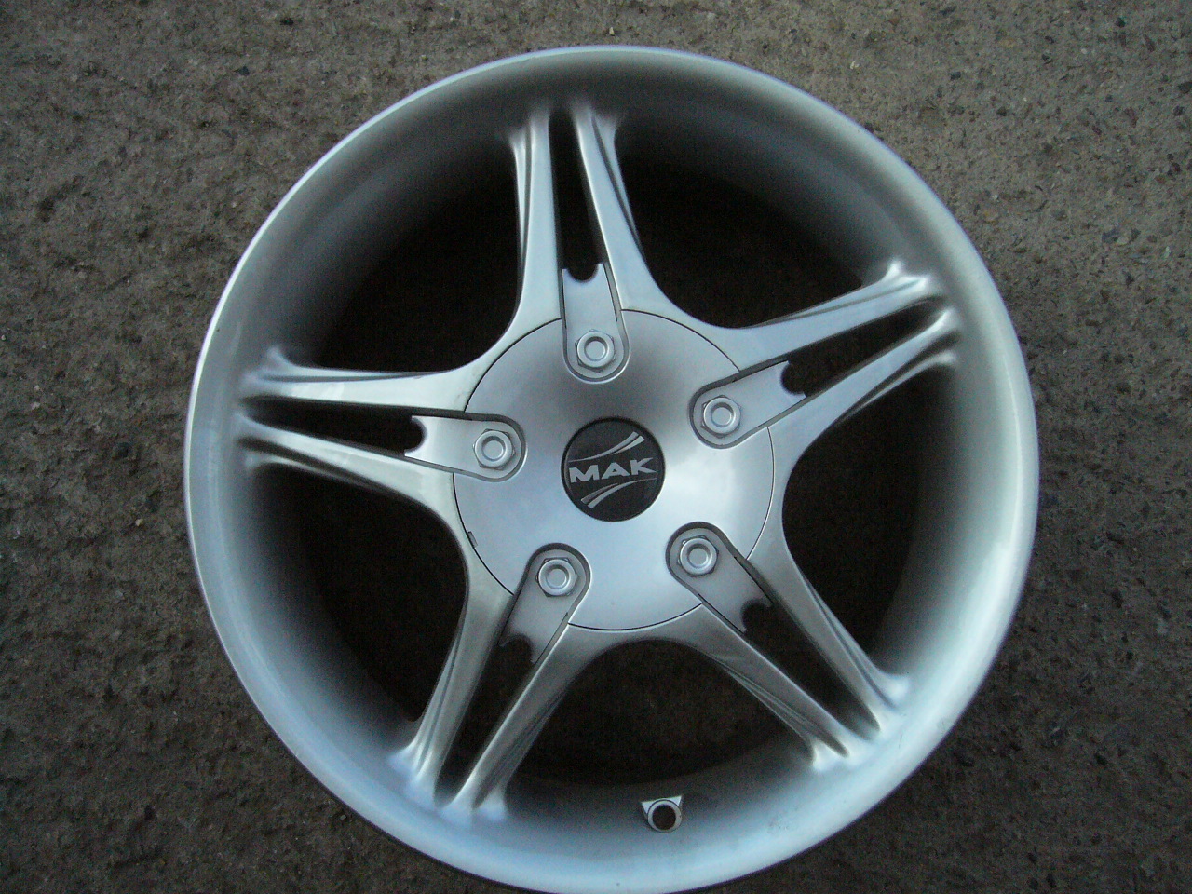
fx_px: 1205
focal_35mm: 35
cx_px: 596
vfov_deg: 40.7
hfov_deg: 52.6
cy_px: 447
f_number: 5.6
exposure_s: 1/800
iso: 400
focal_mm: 5.8
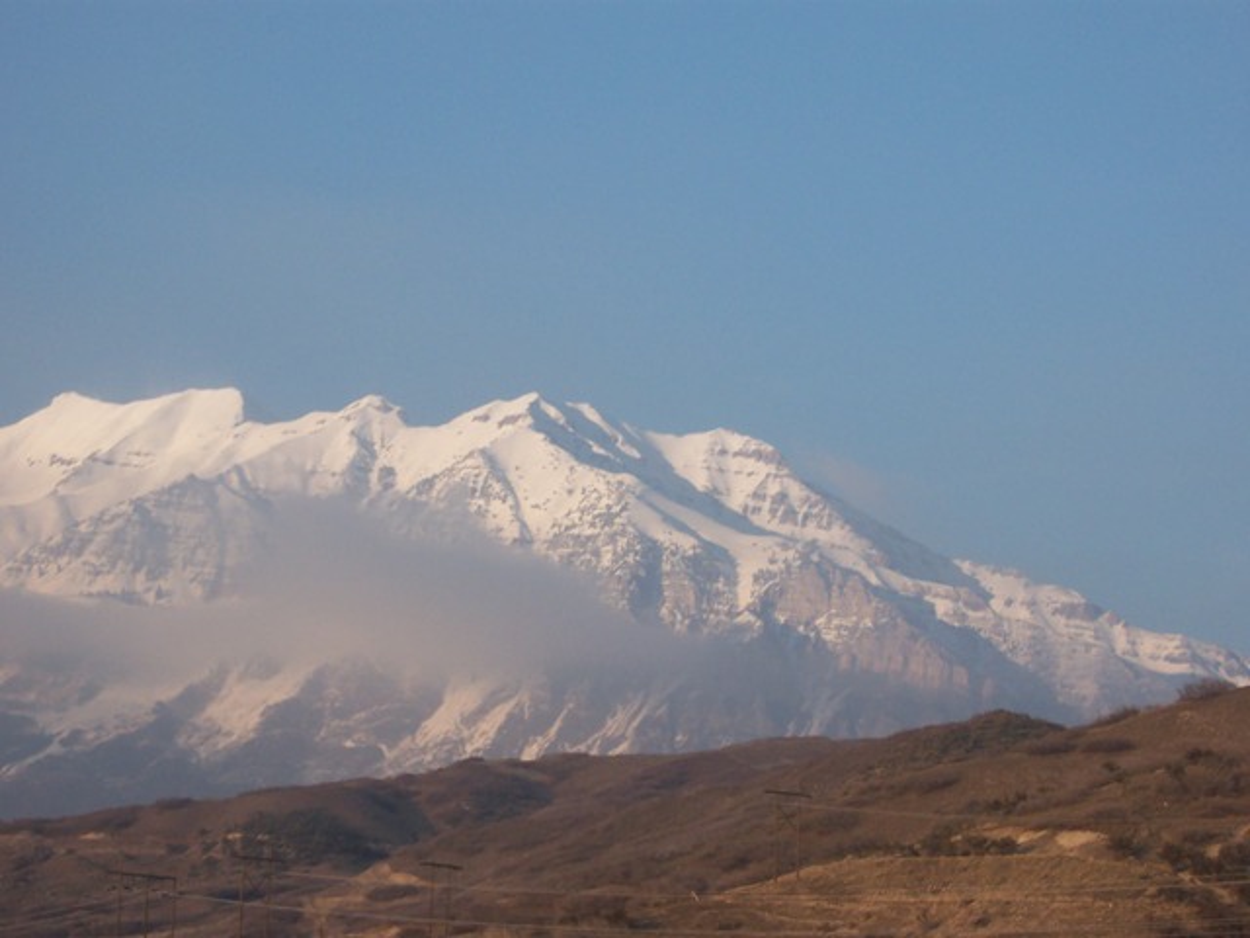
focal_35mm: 114
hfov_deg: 17.3
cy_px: 469
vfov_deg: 13.0
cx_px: 625
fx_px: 4117
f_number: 5.6
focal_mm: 17.6
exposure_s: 1/180
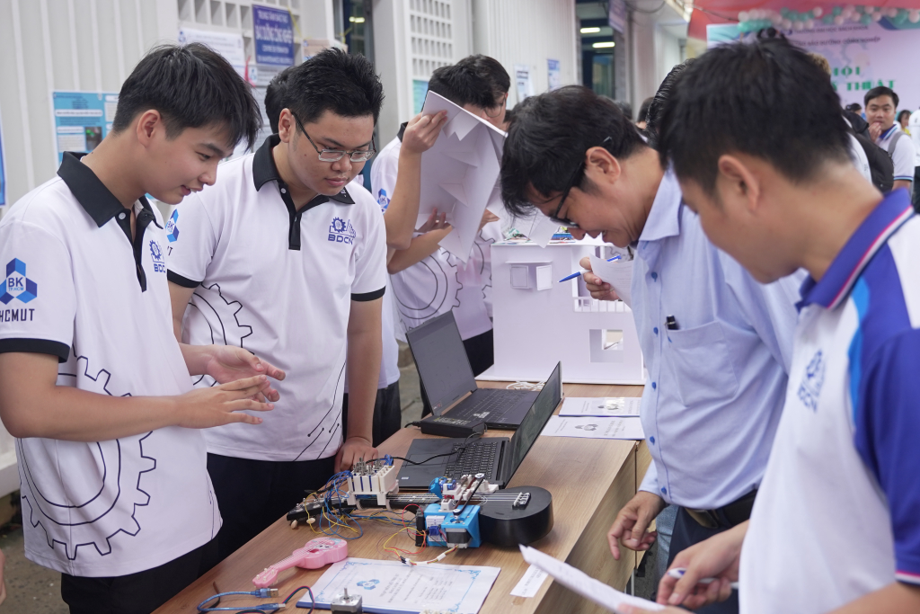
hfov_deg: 46.4
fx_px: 1073
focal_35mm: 42
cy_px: 307
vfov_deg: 31.9
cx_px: 460
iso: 500
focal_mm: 28.6
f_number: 2.8
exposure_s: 1/250
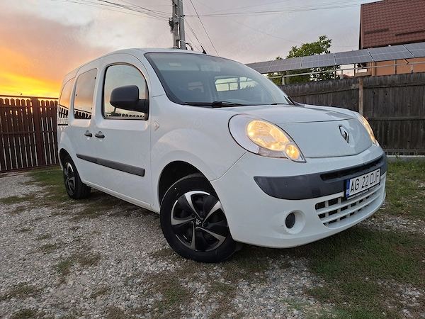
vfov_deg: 58.9
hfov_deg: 73.9
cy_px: 160
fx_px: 282
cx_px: 212
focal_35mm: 23
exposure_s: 1/100
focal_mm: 5.54
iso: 80
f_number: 1.8
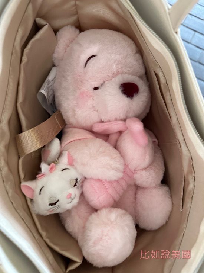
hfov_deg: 56.8
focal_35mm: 24
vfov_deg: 71.6
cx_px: 102
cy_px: 136
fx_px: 189
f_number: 1.78
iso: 400
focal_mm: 6.86
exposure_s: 1/50
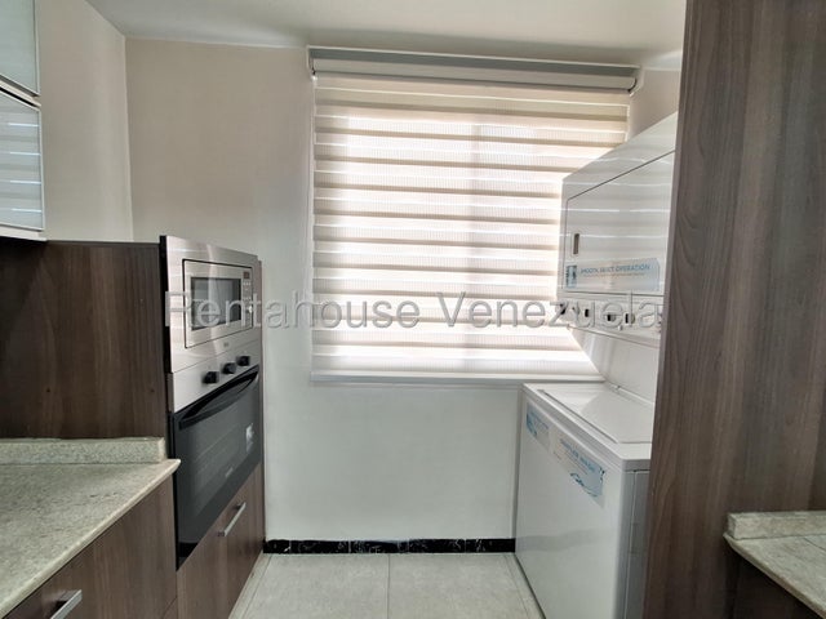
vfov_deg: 89.9
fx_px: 310
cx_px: 413
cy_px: 310
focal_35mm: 13
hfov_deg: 106.2
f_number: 2.2
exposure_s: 1/40
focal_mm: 1.74
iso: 125
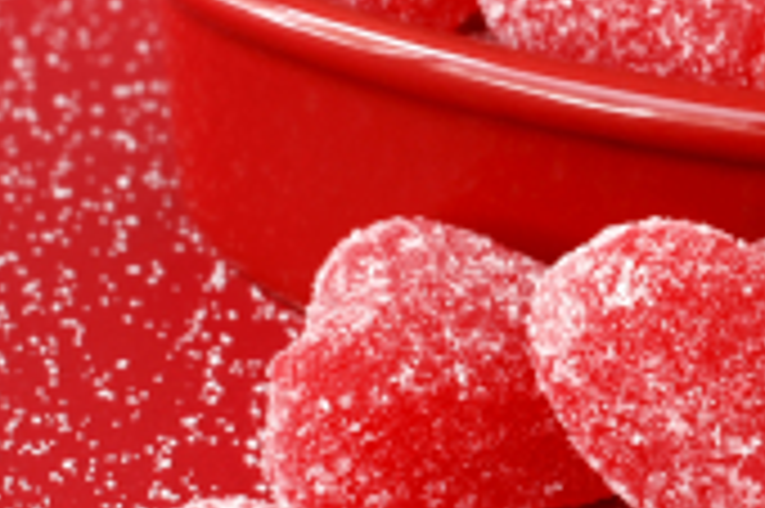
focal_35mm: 225
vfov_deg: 6.1
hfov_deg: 9.1
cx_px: 778
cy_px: 250
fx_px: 4777
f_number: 22
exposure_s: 1/1.3
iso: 100
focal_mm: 60
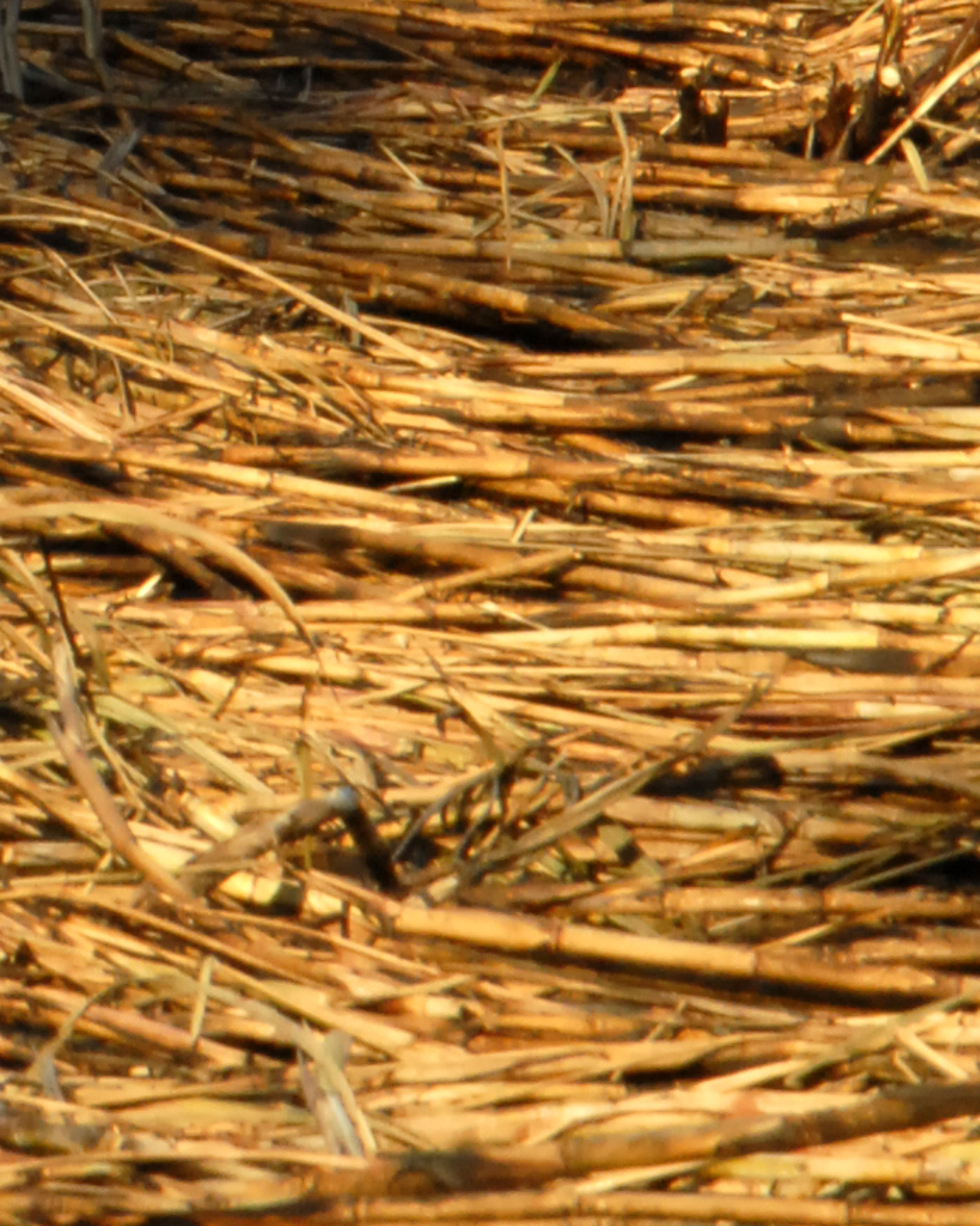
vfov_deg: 2.6
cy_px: -318
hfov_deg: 2.1
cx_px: -731
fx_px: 27259
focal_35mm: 752
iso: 400
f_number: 18
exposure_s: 1/160
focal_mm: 120
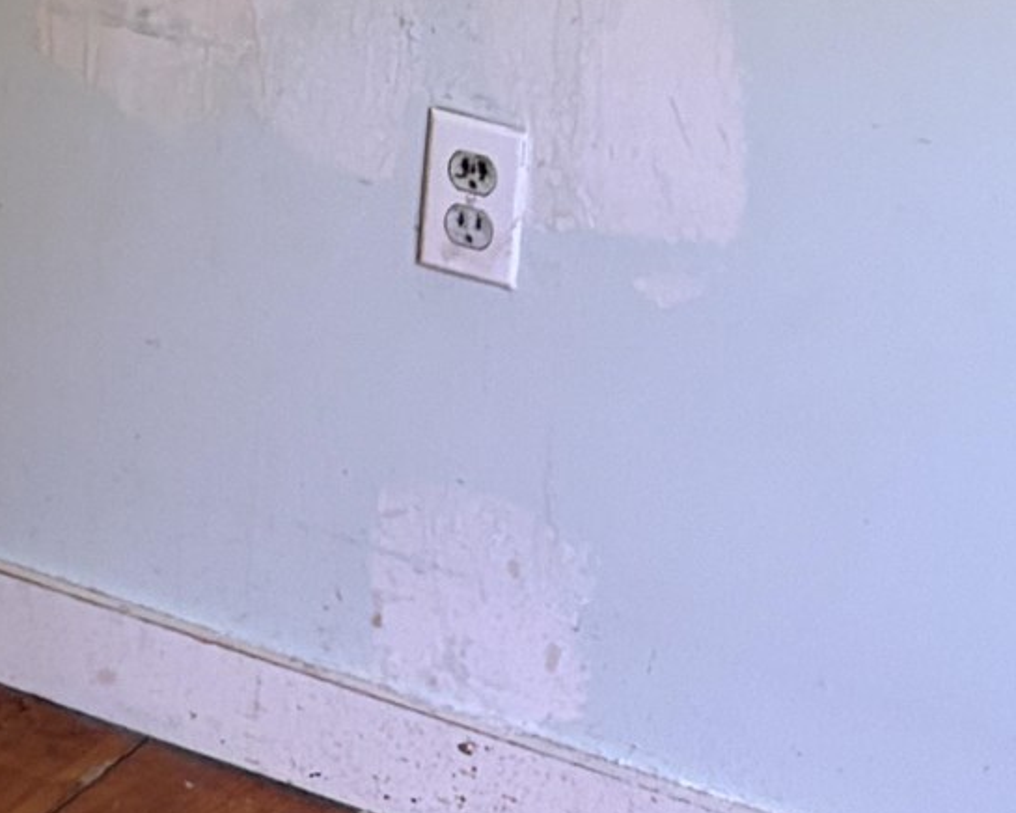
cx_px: -768
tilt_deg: -10.5
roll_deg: +0.2
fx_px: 4300
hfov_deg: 12.4
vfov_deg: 10.3
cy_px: -578
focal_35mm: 143
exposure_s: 1/60
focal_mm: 5.96
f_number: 1.6
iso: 250
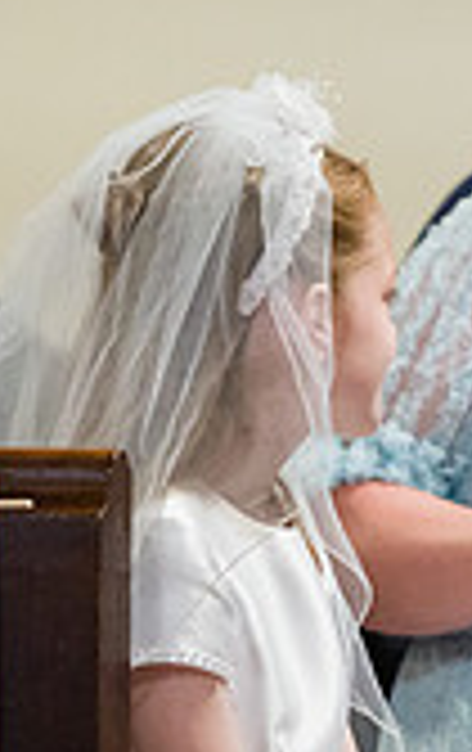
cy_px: 207
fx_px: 14468
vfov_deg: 3.0
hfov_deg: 1.9
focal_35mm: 706
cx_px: 571
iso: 6400
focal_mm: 200
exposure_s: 1/250
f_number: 3.2
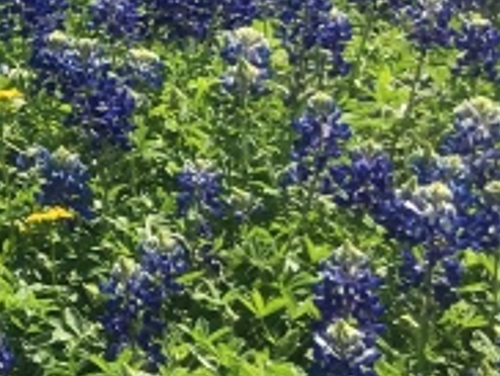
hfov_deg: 9.9
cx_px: -857
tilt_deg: -2.5
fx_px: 2358
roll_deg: +0.1
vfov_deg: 9.0
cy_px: -107
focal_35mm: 163
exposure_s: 1/1399
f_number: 2.2
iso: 25
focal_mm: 4.15
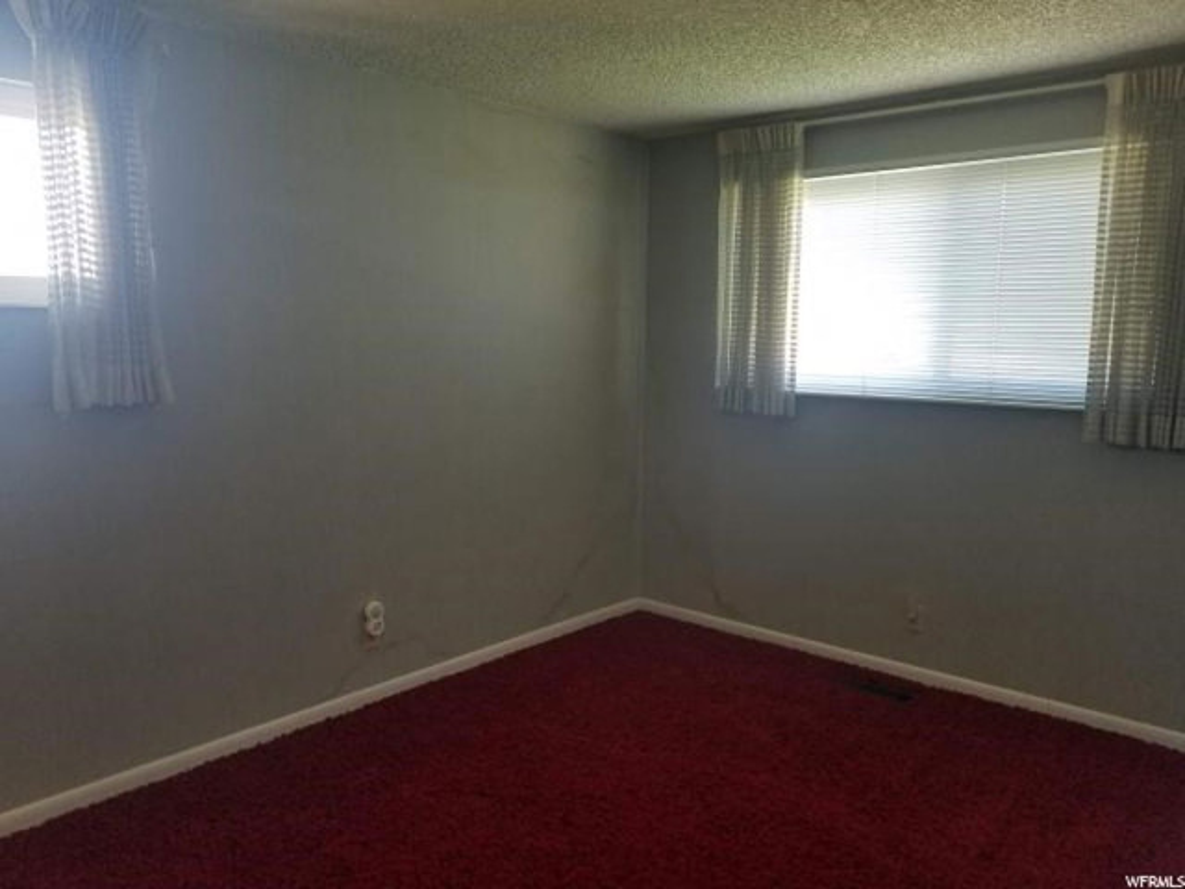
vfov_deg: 53.1
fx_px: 890
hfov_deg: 67.3
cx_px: 592
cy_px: 444
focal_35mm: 26
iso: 125
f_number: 1.7
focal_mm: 4.2
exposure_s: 1/60
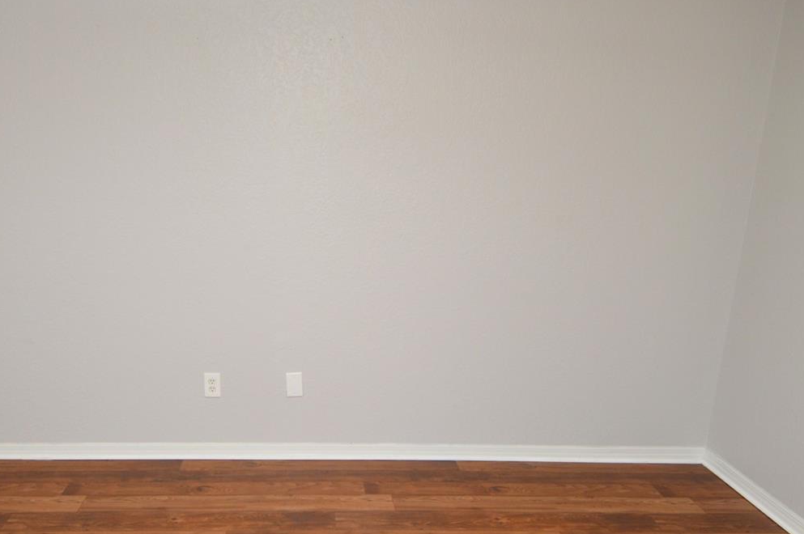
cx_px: 302
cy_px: 348
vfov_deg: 44.3
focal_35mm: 29
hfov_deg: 62.8
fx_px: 647
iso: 560
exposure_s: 1/60
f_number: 4
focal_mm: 12
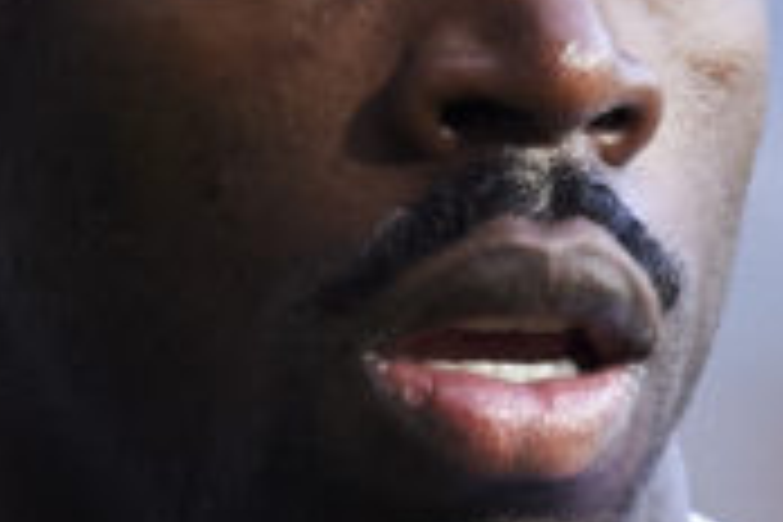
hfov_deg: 0.9
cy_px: 536
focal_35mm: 2356
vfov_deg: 0.6
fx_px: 51239
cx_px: 432
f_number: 2.8
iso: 2000
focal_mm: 400
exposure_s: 1/2500
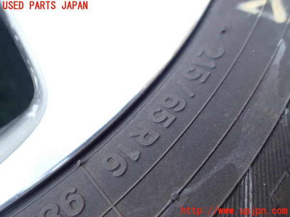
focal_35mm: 30
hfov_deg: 60.0
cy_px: 108
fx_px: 251
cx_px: 145
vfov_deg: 46.8
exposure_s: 1/125
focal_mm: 5.4
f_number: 2.3
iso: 160
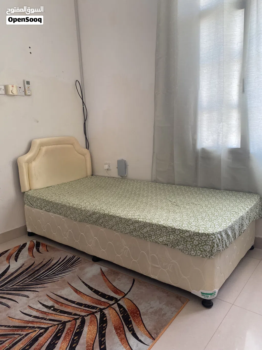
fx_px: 262
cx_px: 131
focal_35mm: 26
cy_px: 175
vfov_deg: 67.3
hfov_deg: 53.1
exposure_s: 1/112
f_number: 1.8
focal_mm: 4.25
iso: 125
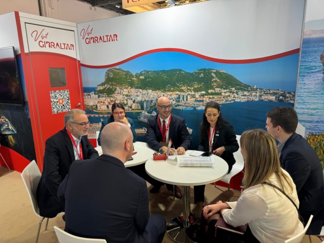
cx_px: 162
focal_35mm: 24
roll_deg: +1.9
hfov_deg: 71.6
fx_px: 225
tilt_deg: -12.8
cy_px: 122
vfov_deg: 56.8
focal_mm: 6.76
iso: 125
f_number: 1.78
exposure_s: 1/50
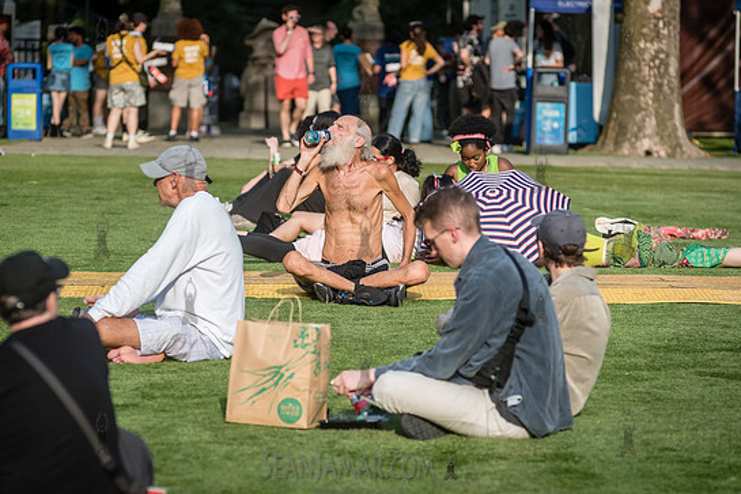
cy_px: 230
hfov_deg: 10.0
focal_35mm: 205
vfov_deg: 6.7
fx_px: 4218
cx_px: 337
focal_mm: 170
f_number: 4.5
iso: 320
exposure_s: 1/1600
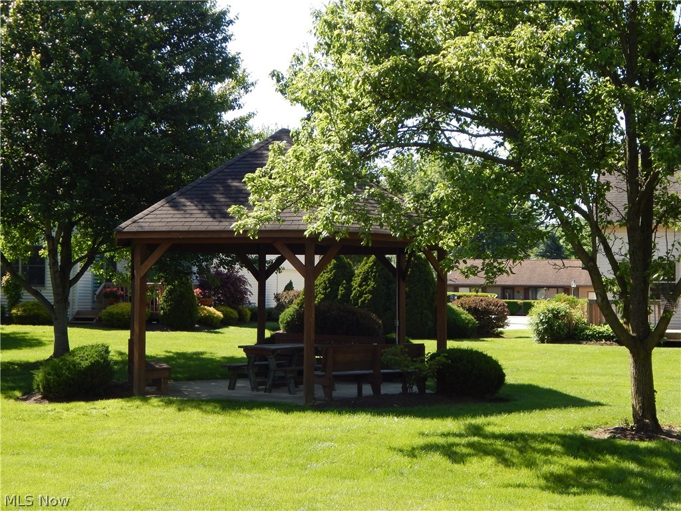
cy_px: 256
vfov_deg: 24.0
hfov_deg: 31.7
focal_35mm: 61
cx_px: 340
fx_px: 1200
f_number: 4
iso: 125
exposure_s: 1/320
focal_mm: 10.9
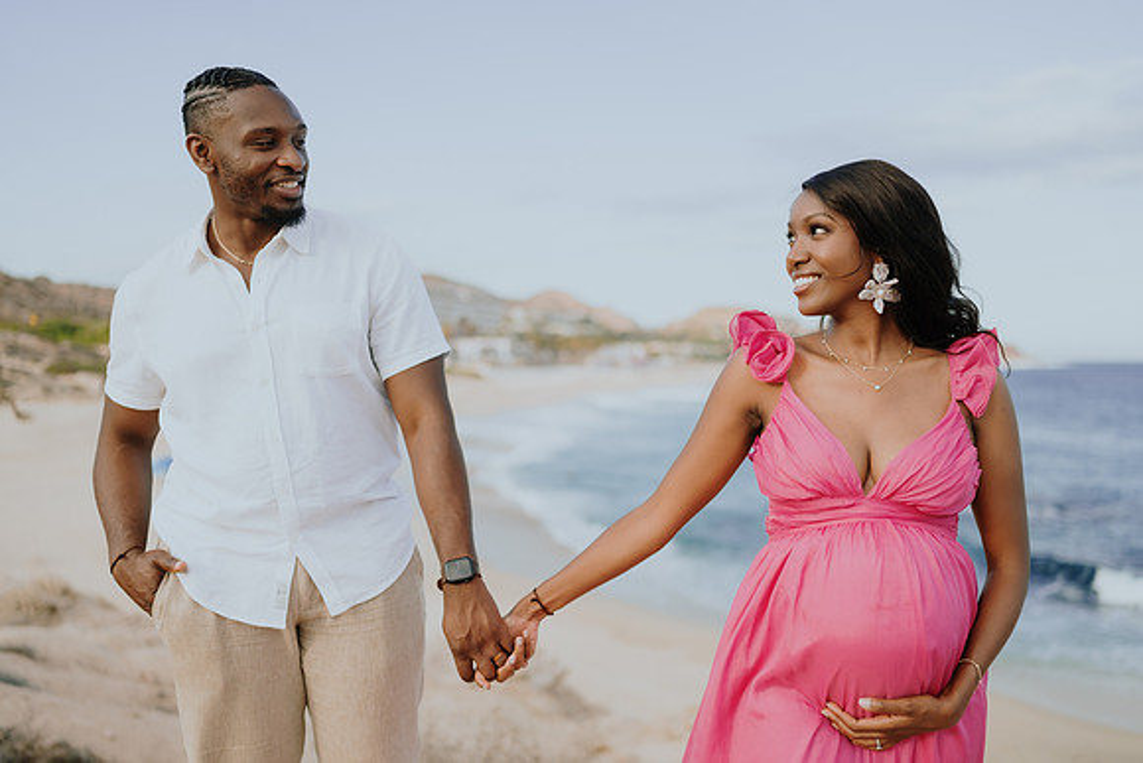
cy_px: 382
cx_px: 572
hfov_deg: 54.1
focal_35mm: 35
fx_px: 1119
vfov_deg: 37.6
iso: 50
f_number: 1.8
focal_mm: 35
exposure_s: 1/800
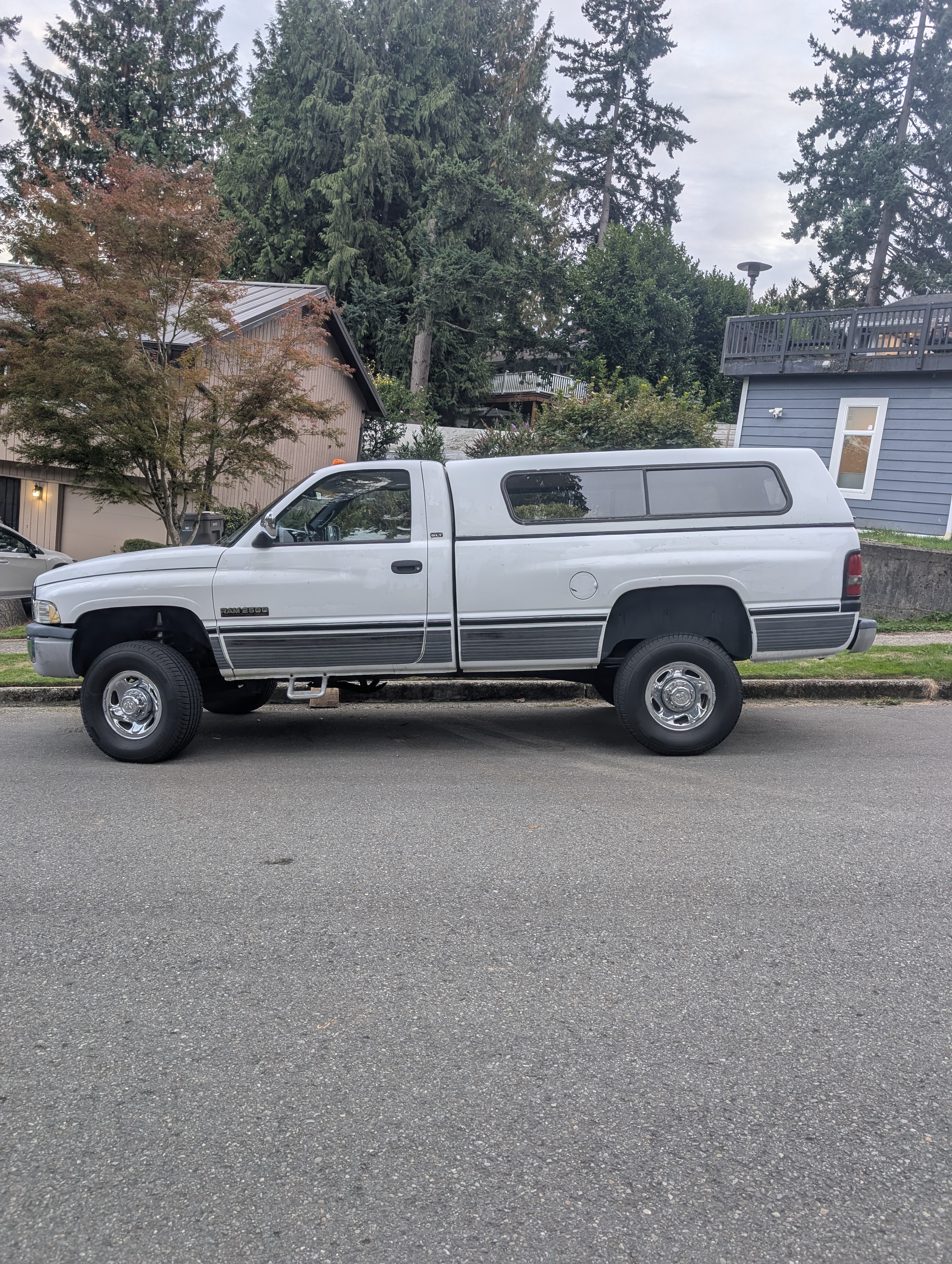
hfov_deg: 56.9
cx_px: 476
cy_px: 632
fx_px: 878
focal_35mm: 24
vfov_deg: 71.5
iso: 19
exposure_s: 1/25.1
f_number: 1.68
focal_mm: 6.9
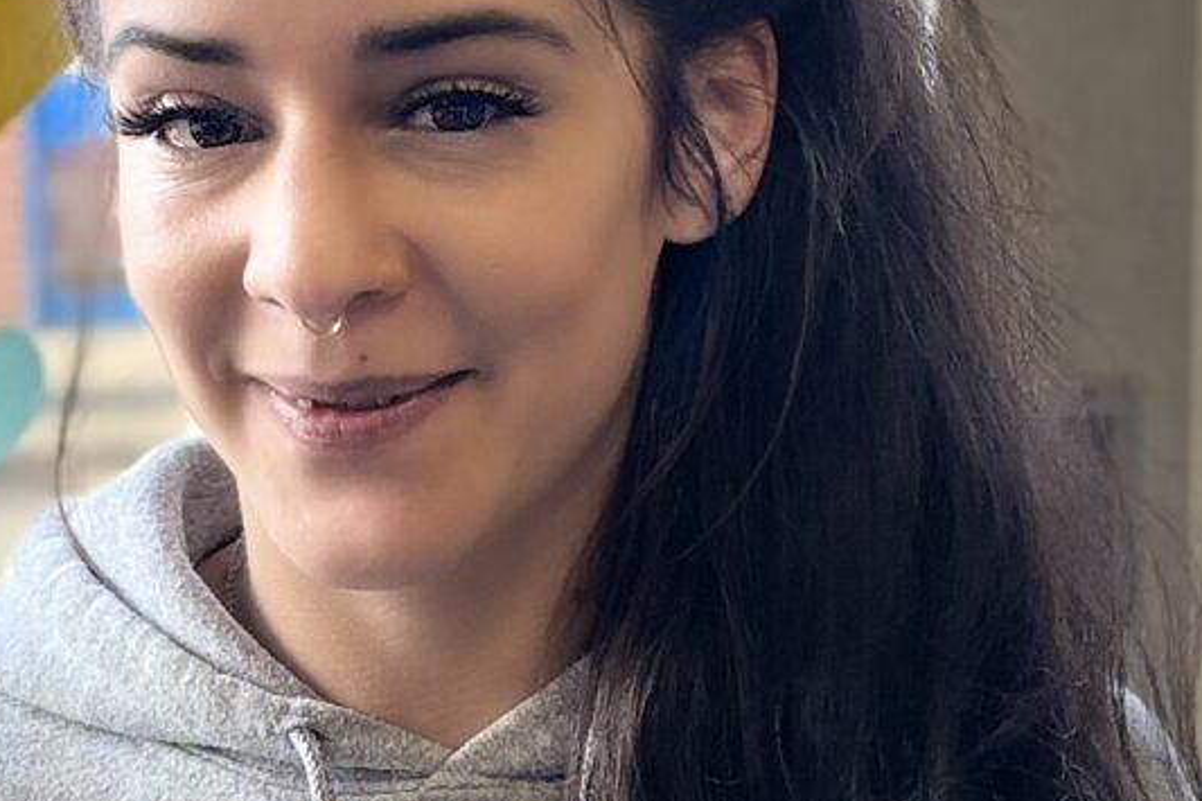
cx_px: 368
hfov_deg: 15.7
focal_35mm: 130
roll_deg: -0.8
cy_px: 474
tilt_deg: -5.8
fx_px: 4339
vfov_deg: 10.5
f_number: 1.6
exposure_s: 1/142
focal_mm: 5.96
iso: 40
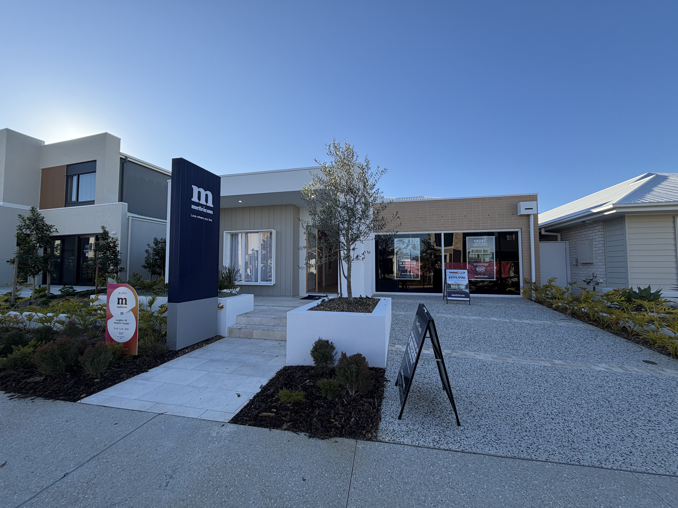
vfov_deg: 85.7
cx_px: 339
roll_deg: -0.1
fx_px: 274
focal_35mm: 14
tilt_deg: +4.5
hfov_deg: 102.1
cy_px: 254
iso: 40
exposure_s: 1/709
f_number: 2.2
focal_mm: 2.22
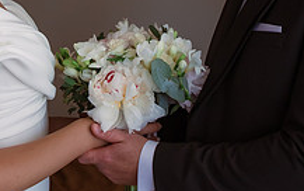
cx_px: 73
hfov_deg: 27.8
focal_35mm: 73
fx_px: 605
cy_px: -11
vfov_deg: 17.4
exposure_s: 1/320
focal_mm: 24
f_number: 4
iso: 800
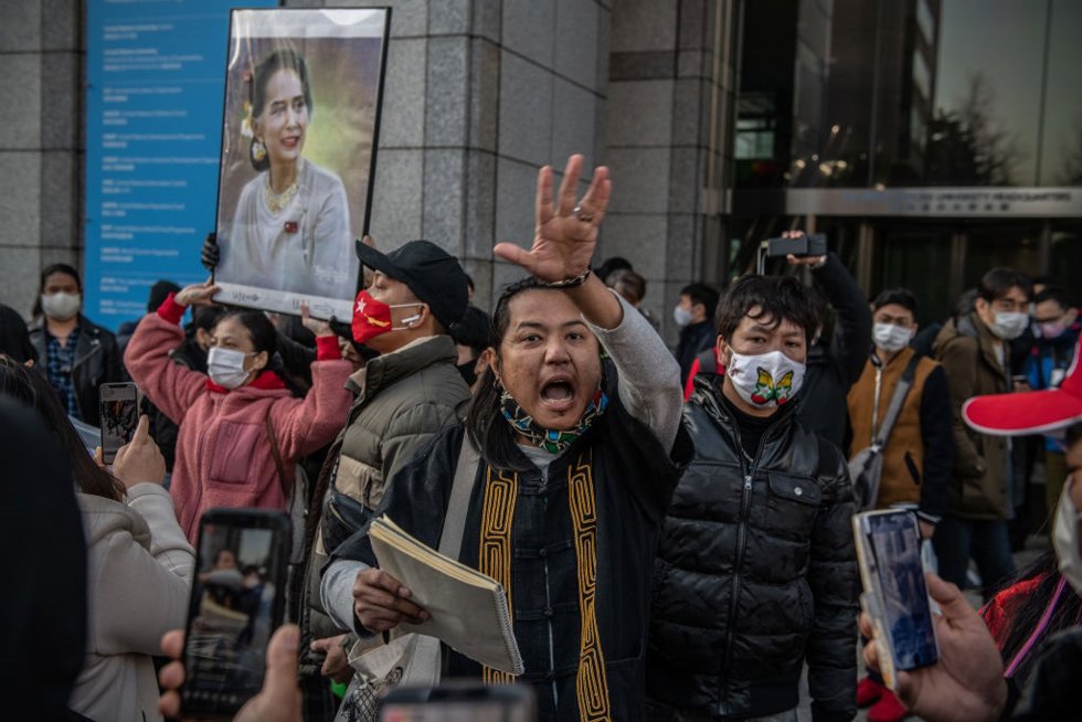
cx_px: 541
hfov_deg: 46.4
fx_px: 1263
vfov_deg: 31.9
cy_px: 361
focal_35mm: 42
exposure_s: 1/1000
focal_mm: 42
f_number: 4.5
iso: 1000
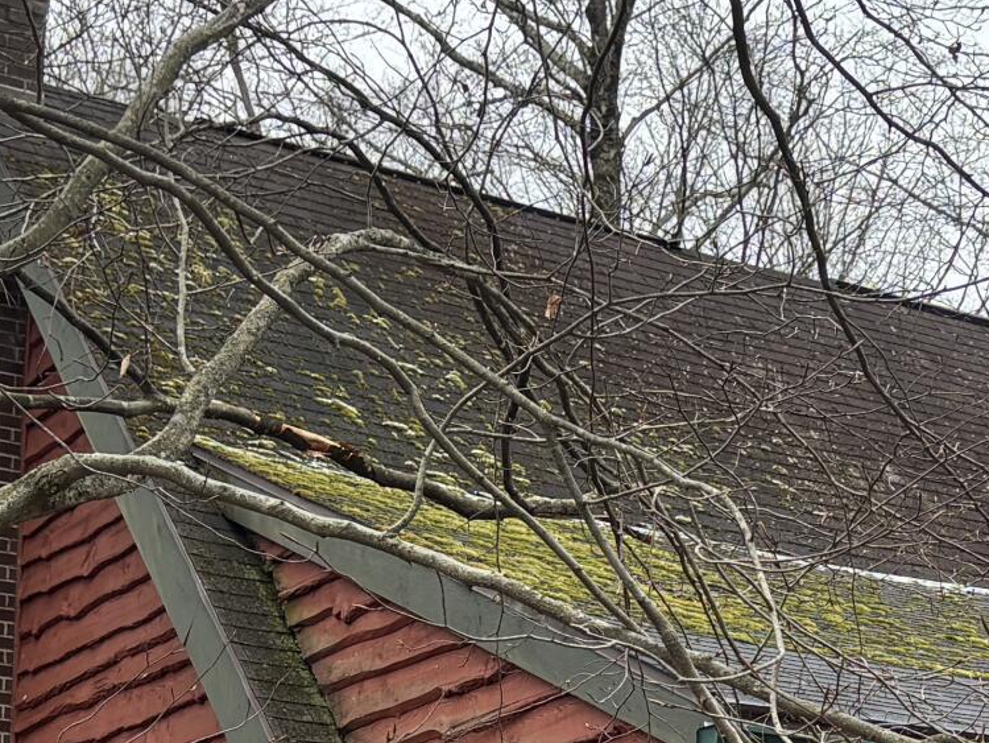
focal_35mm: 104
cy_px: 908
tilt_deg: +6.9
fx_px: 2972
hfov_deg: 18.4
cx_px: 1001
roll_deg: -0.5
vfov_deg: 13.8
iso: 40
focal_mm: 5.96
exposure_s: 1/241
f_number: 1.6
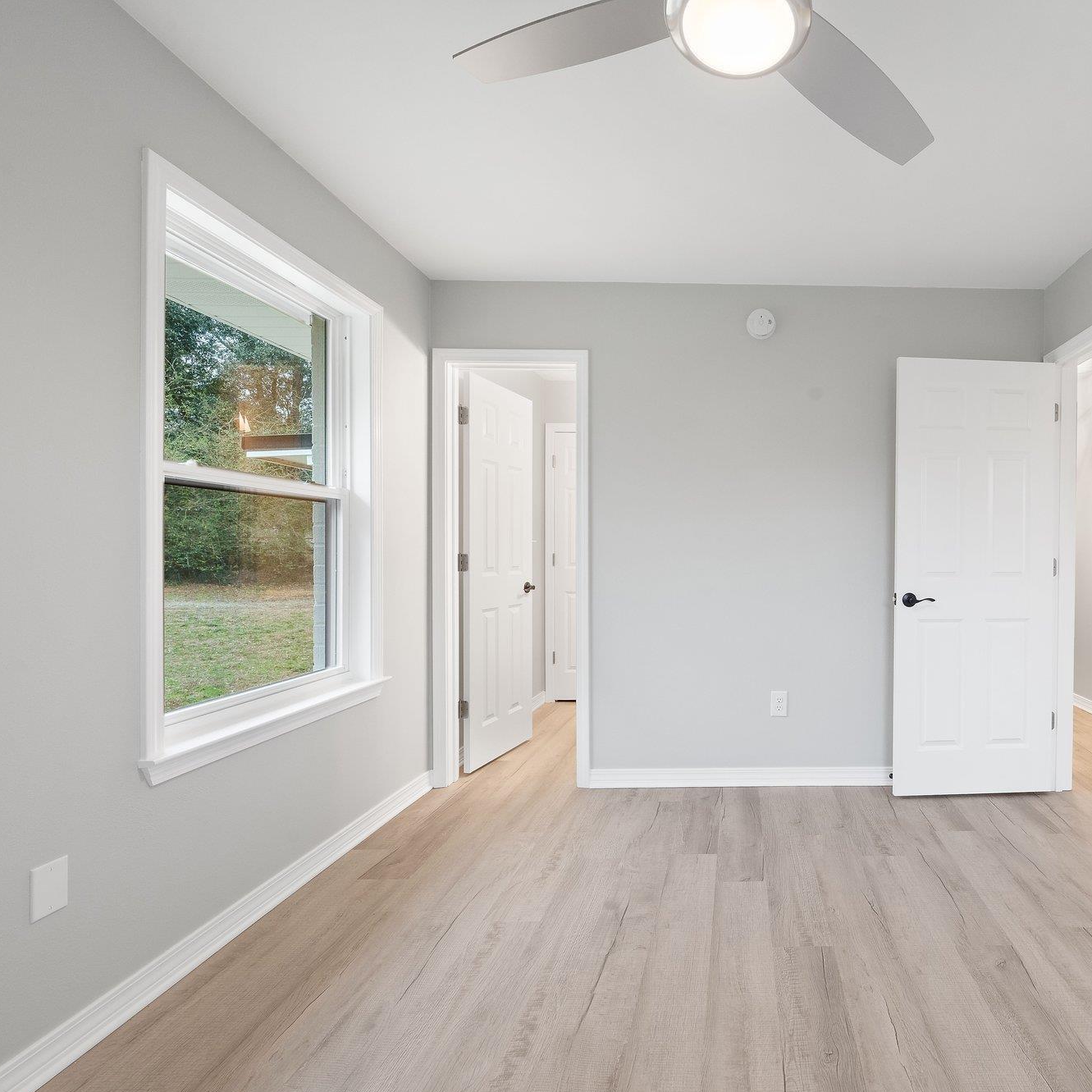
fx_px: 607
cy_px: 559
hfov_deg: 80.4
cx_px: 750
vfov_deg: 84.0
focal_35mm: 17
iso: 500
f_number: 10
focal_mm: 13
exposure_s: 1/2.5
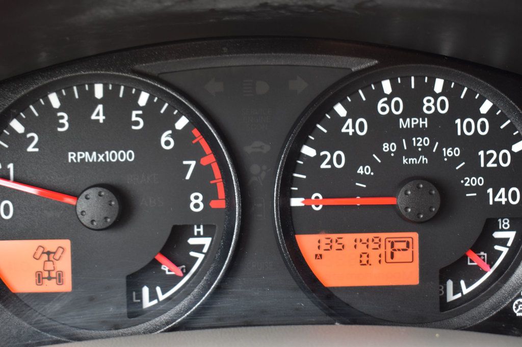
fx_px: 761
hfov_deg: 37.9
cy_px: 174
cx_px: 261
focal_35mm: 52
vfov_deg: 25.7
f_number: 6.3
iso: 400
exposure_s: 1/15
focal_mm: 35
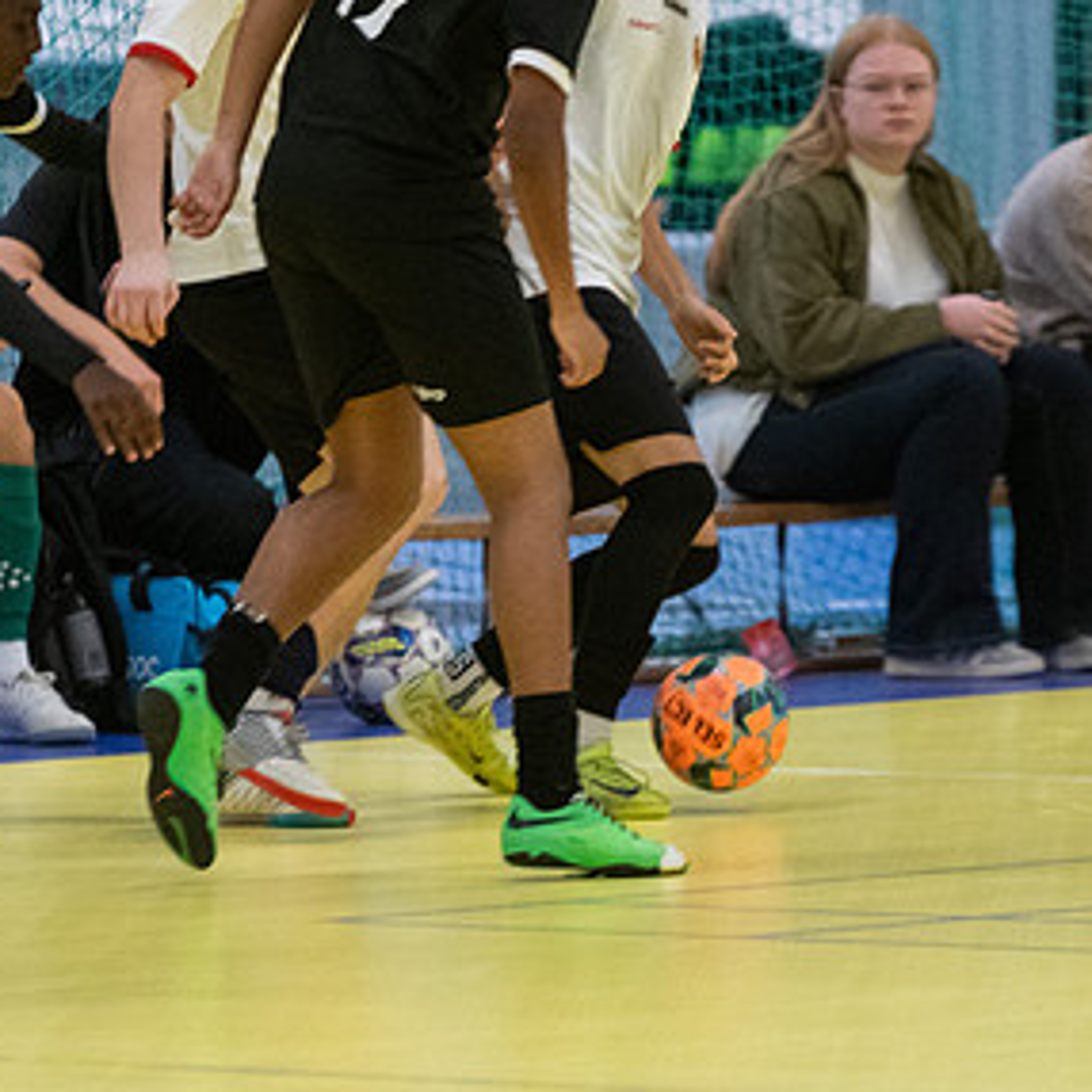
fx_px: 18452
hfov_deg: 3.4
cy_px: 365
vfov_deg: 3.4
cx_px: 531
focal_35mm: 517
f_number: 3.2
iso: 4500
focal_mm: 200
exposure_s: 1/640
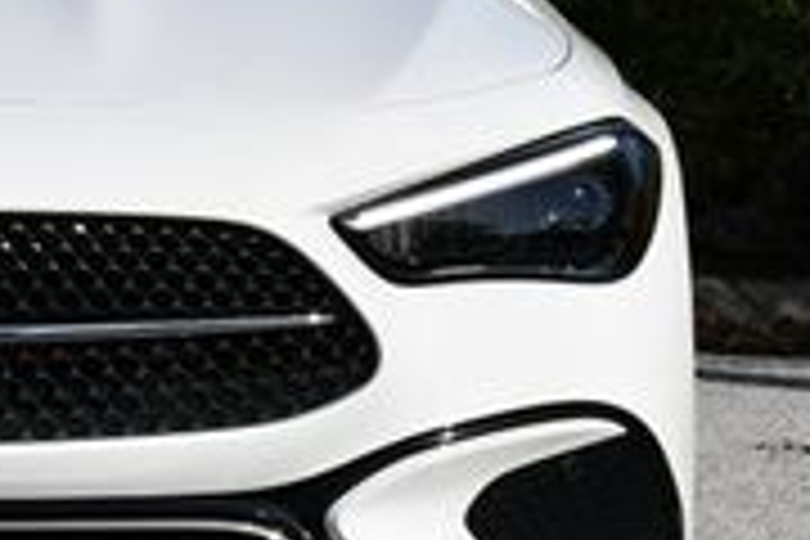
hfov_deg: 8.4
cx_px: -144
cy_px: 45
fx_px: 5445
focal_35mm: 242
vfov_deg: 5.7
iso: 100
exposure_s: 1/320
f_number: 9
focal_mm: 34
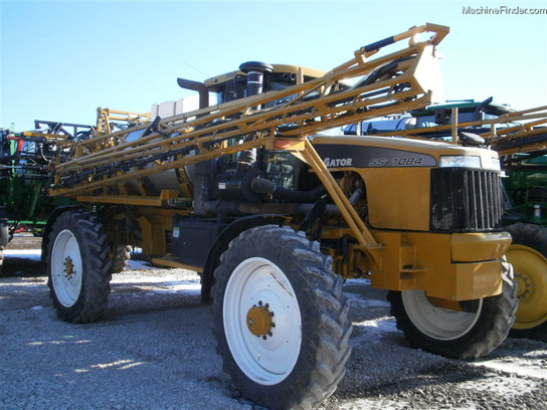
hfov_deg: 50.1
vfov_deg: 38.7
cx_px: 274
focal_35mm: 37
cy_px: 205
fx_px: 585
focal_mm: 6.51
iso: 100
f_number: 3.1
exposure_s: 1/400
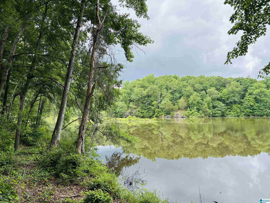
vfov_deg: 53.1
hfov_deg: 67.3
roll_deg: -0.2
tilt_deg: +3.1
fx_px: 203
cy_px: 102
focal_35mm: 26
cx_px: 135
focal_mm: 5.96
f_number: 1.6
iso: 50
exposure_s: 1/918
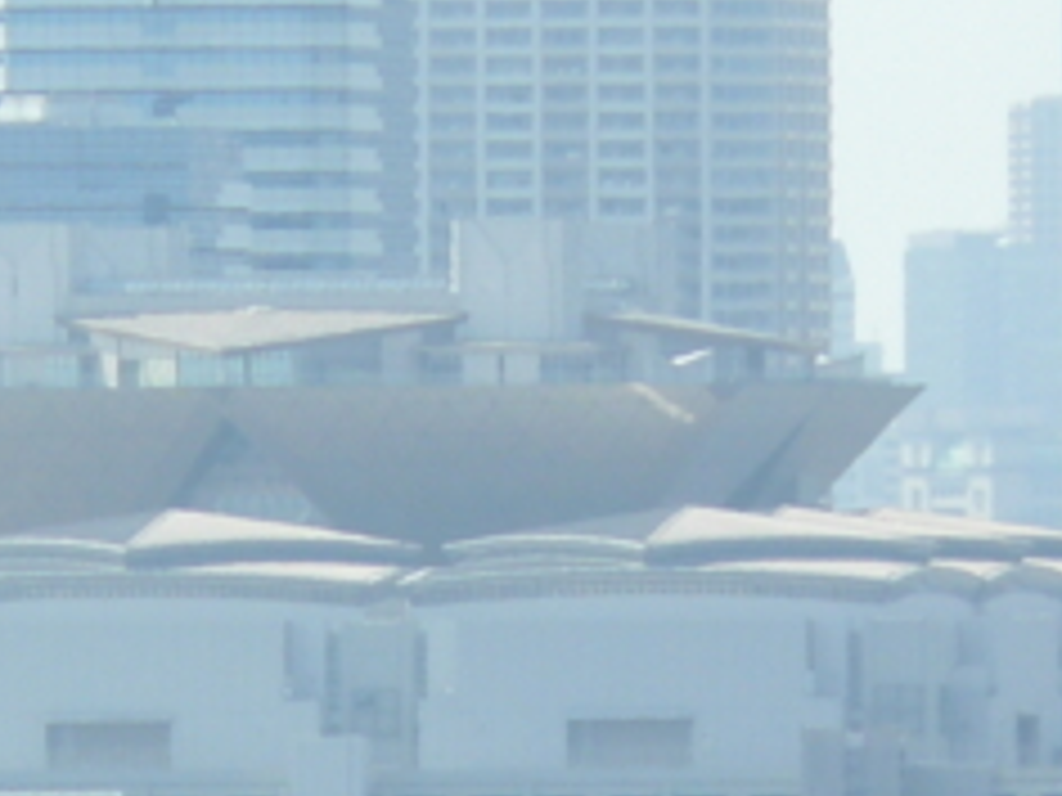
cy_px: 607
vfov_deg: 1.1
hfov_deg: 1.5
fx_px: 40466
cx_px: 297
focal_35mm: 1319
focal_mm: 72
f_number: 5.6
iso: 100
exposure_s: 1/320
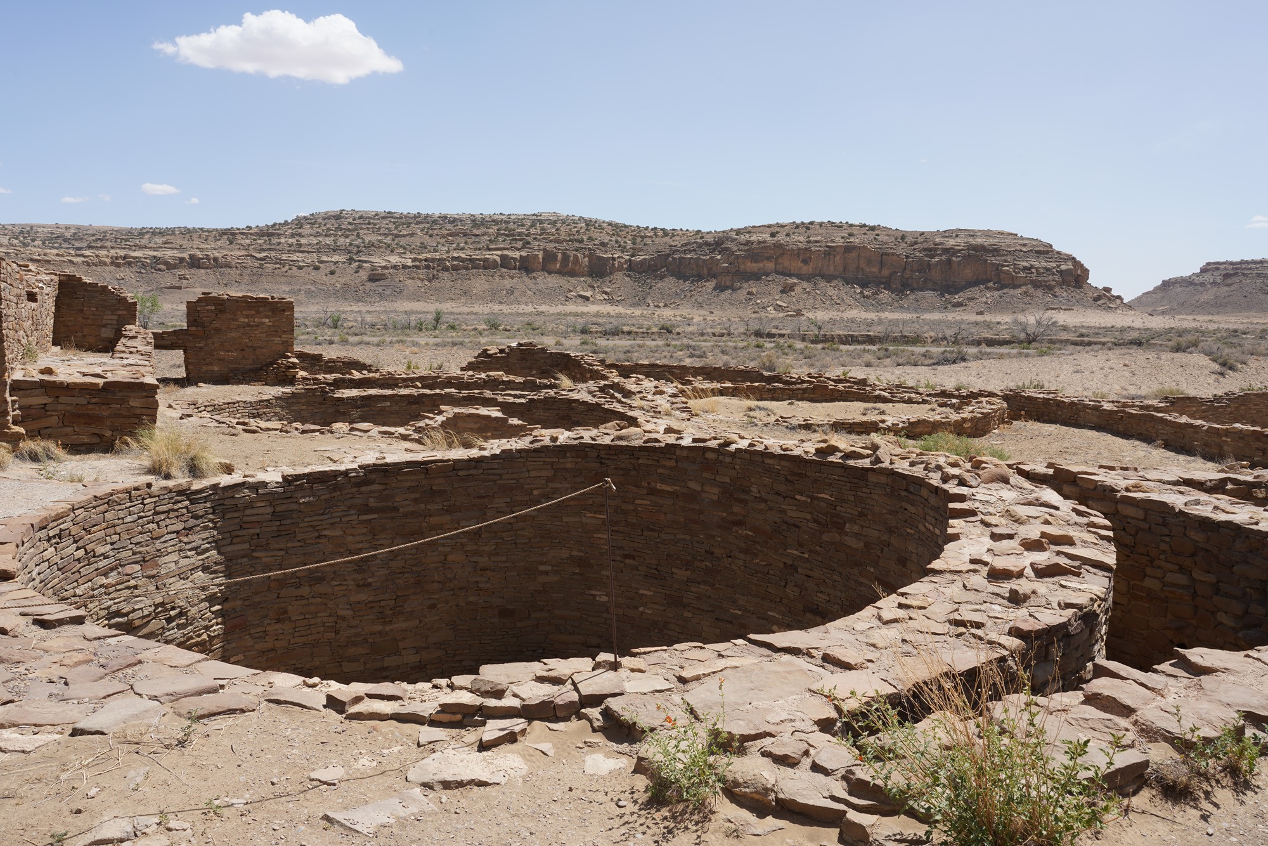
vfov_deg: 45.0
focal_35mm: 29
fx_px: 1022
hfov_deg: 63.7
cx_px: 634
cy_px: 423
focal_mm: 29
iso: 100
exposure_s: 1/100
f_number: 14
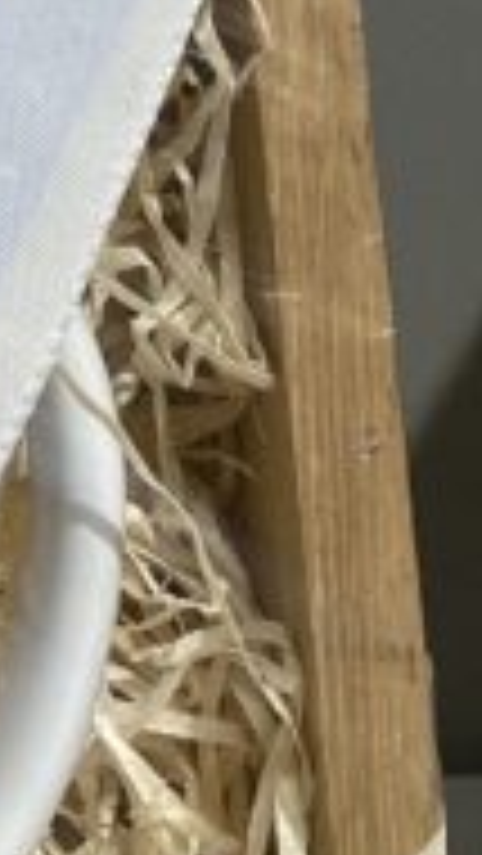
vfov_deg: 11.8
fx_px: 3473
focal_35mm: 153
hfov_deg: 6.9
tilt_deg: +13.3
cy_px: -1102
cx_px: -1140
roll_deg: +0.6
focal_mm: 4.25
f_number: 1.8
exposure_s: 1/122
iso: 80
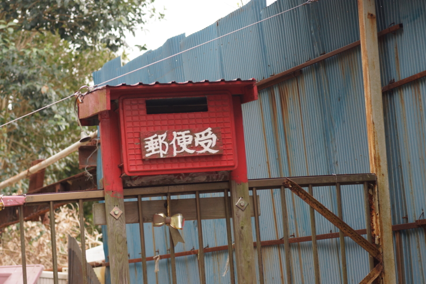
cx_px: 213
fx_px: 1775
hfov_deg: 13.7
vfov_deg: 9.1
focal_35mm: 150
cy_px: 142
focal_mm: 100
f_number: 5
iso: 400
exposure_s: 1/160
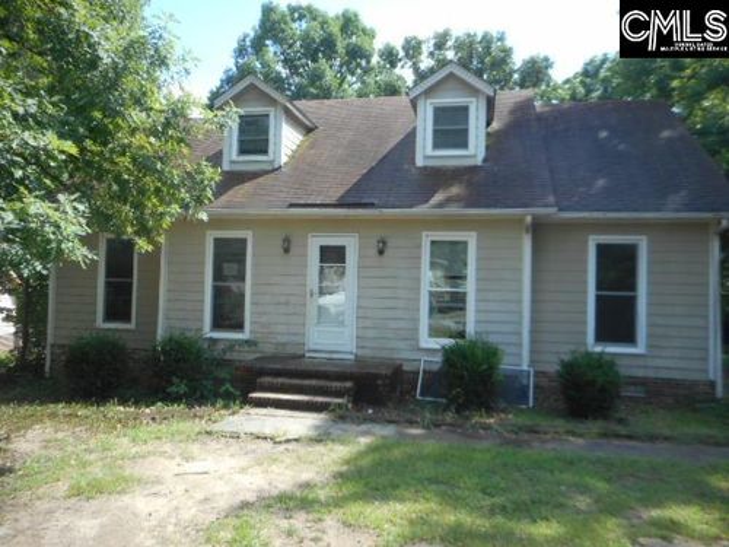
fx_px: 526
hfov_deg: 69.4
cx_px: 364
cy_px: 274
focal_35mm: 25
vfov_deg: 54.9
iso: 80
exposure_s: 1/200
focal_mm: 4.5
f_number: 3.7
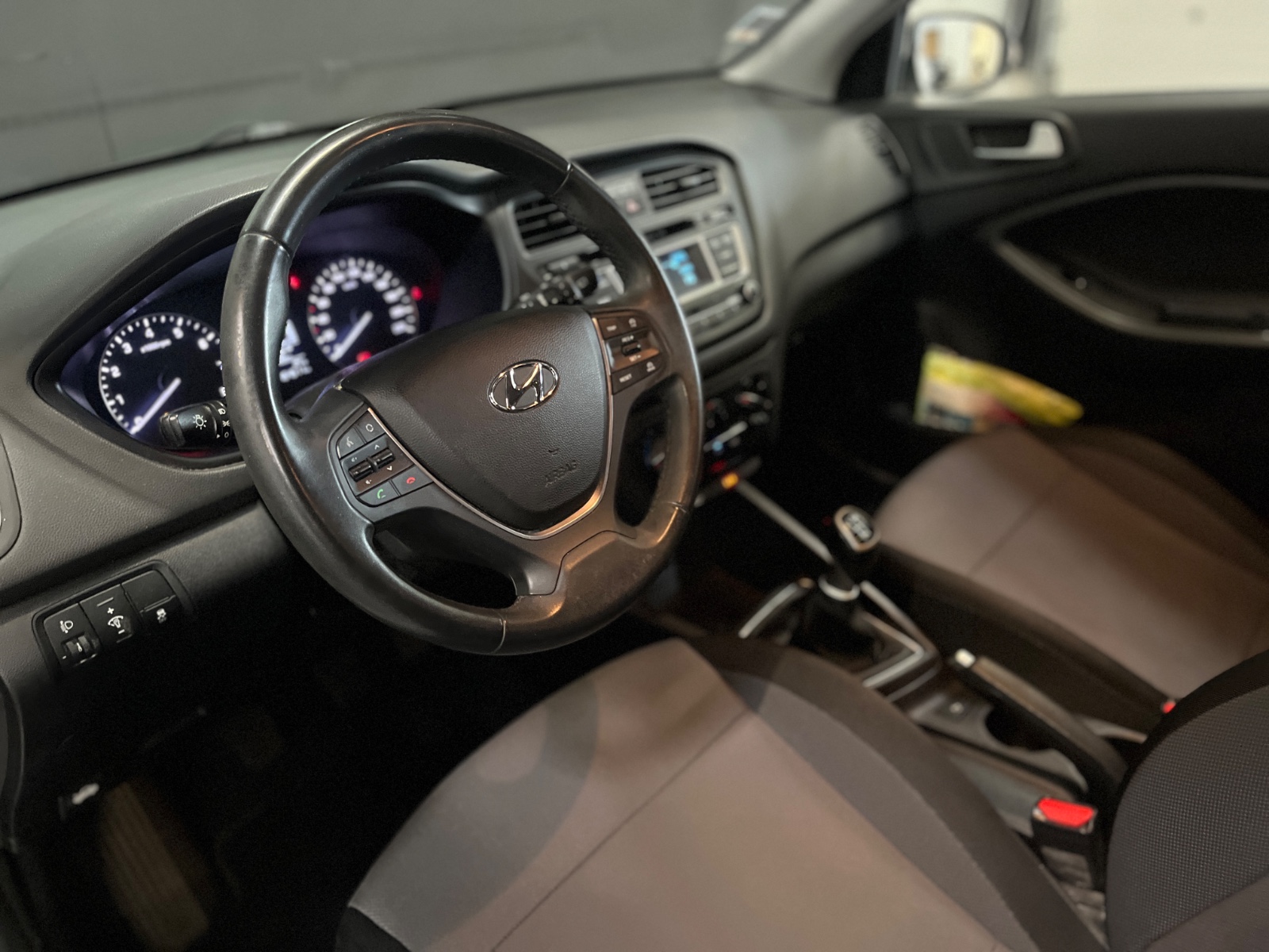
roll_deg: +3.4
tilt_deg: -29.2
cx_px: 634
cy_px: 476
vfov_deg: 53.1
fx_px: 953
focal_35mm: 26
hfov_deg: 67.3
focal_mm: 5.1
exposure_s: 1/25
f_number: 1.6
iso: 640
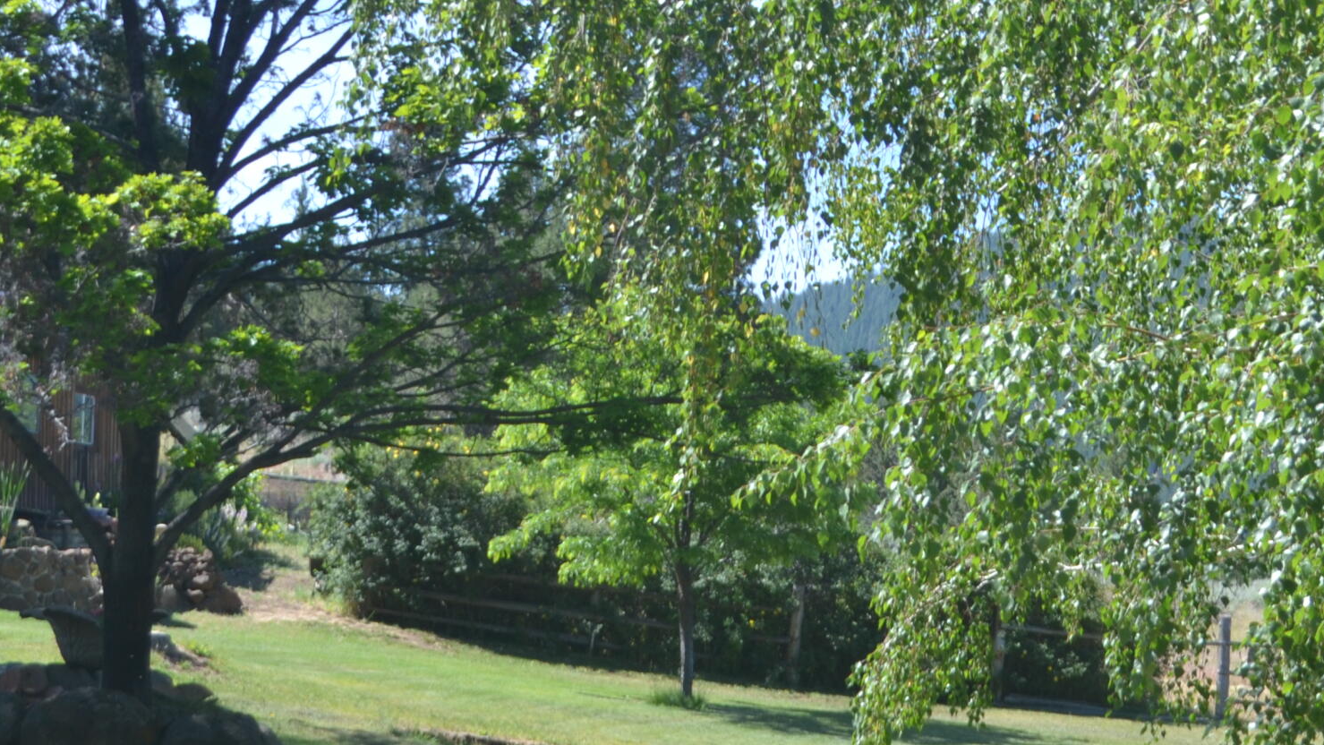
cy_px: 509
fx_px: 3581
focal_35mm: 102
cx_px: 797
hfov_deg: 20.9
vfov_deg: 11.9
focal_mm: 32
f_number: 4.8
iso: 100
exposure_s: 1/250
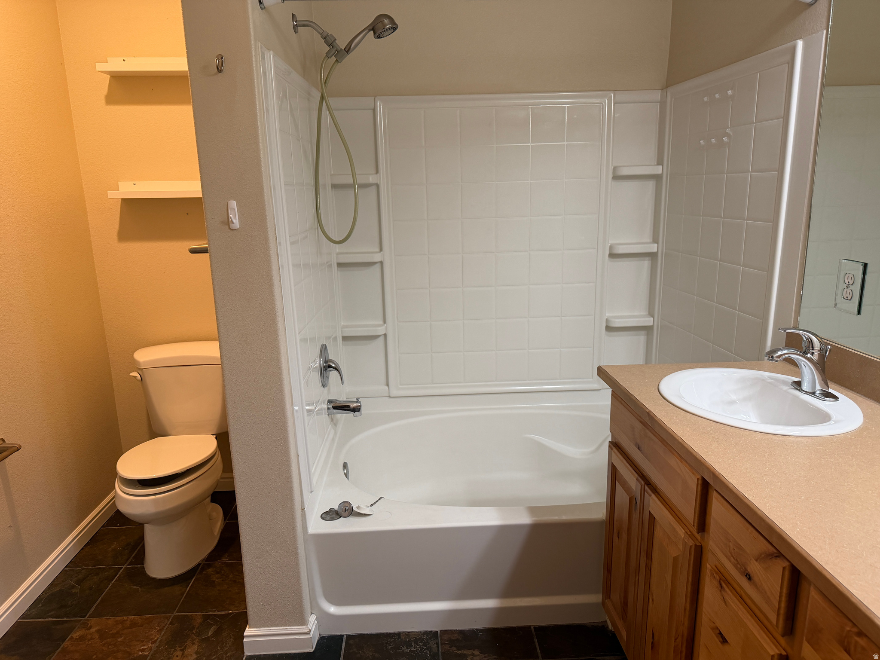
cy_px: 330
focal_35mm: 24
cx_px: 440
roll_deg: +2.3
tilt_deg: -12.0
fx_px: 610
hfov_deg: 71.6
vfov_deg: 56.8
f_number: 1.78
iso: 200
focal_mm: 6.76
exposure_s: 1/115
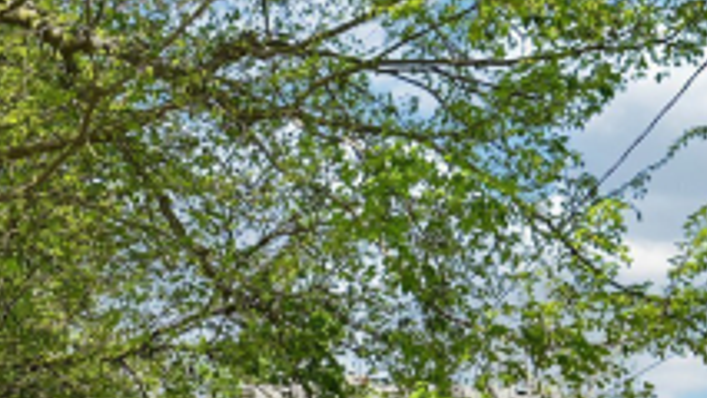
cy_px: 594
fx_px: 1106
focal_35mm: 59
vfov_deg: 18.2
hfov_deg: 34.8
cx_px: 189
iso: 100
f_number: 8
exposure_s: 1/250
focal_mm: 16
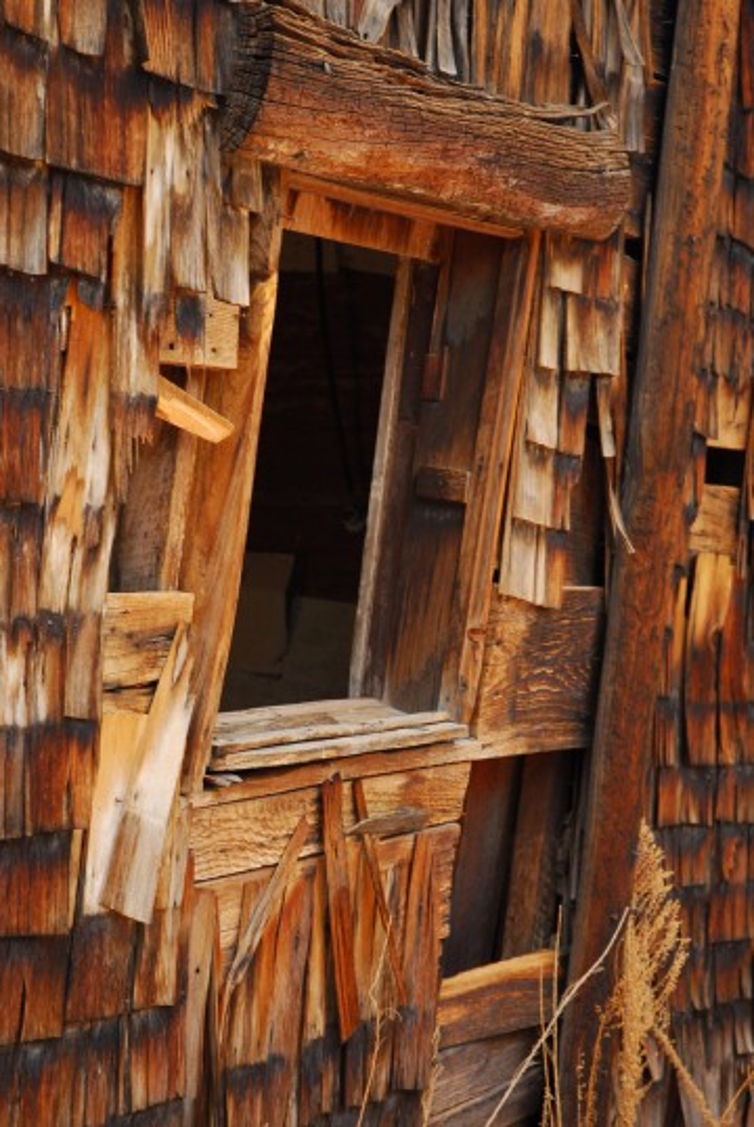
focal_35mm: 78
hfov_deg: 17.5
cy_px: 564
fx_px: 2444
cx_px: 377
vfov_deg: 26.0
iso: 100
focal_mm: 52
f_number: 5
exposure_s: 1/90
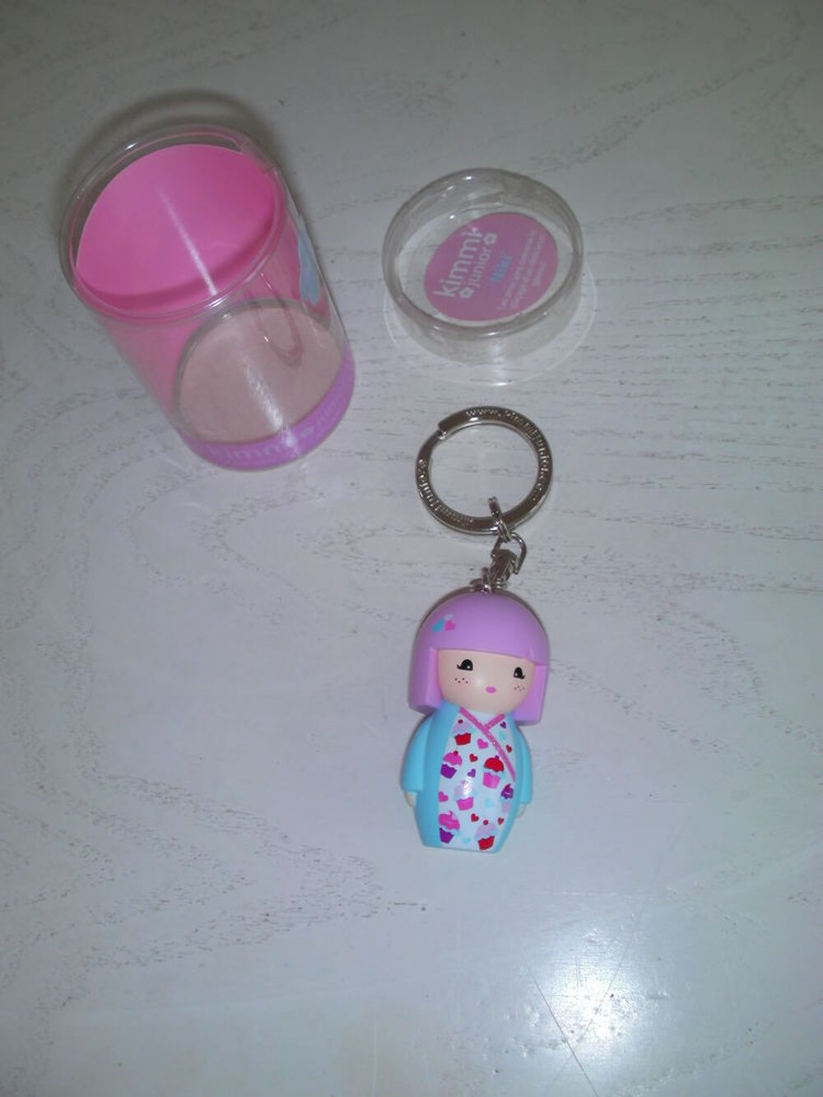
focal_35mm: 38
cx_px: 412
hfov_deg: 37.7
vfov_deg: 49.0
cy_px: 548
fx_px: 1204
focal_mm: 6.3
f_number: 5.6
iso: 50
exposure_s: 1/32.6
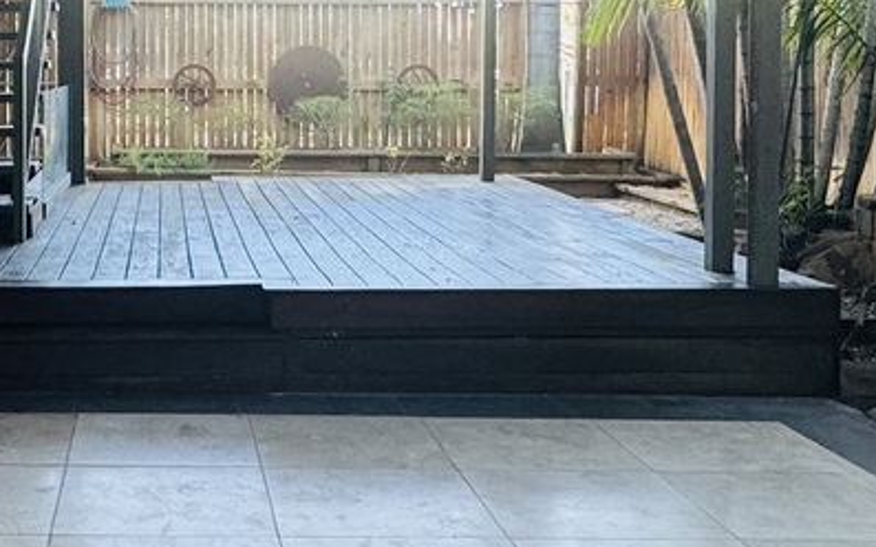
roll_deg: +0.3
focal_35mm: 56
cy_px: 109
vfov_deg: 22.8
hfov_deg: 34.8
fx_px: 1337
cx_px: 137
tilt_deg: -1.7
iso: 160
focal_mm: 2.22
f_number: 2.2
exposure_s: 1/99
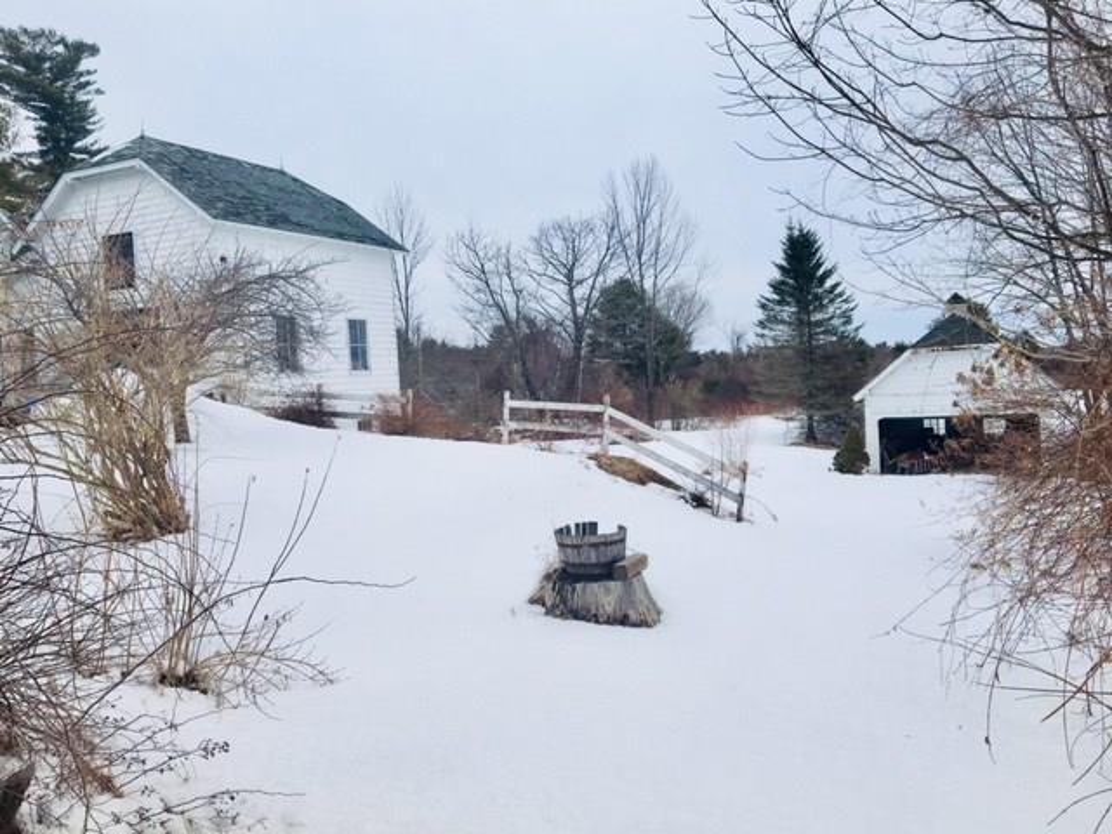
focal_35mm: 29
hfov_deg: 61.7
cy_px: 417
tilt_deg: -2.8
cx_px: 556
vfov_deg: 48.2
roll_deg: +1.8
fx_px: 932
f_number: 2.2
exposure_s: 1/587
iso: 25
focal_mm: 4.15
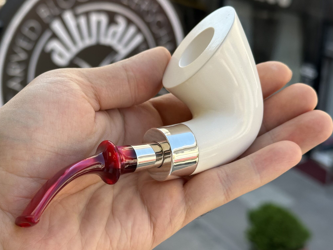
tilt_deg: -23.7
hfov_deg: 31.6
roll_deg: +0.9
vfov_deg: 24.0
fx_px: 587
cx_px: 139
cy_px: 134
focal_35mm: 61
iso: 64
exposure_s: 1/631
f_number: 1.78
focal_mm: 6.86
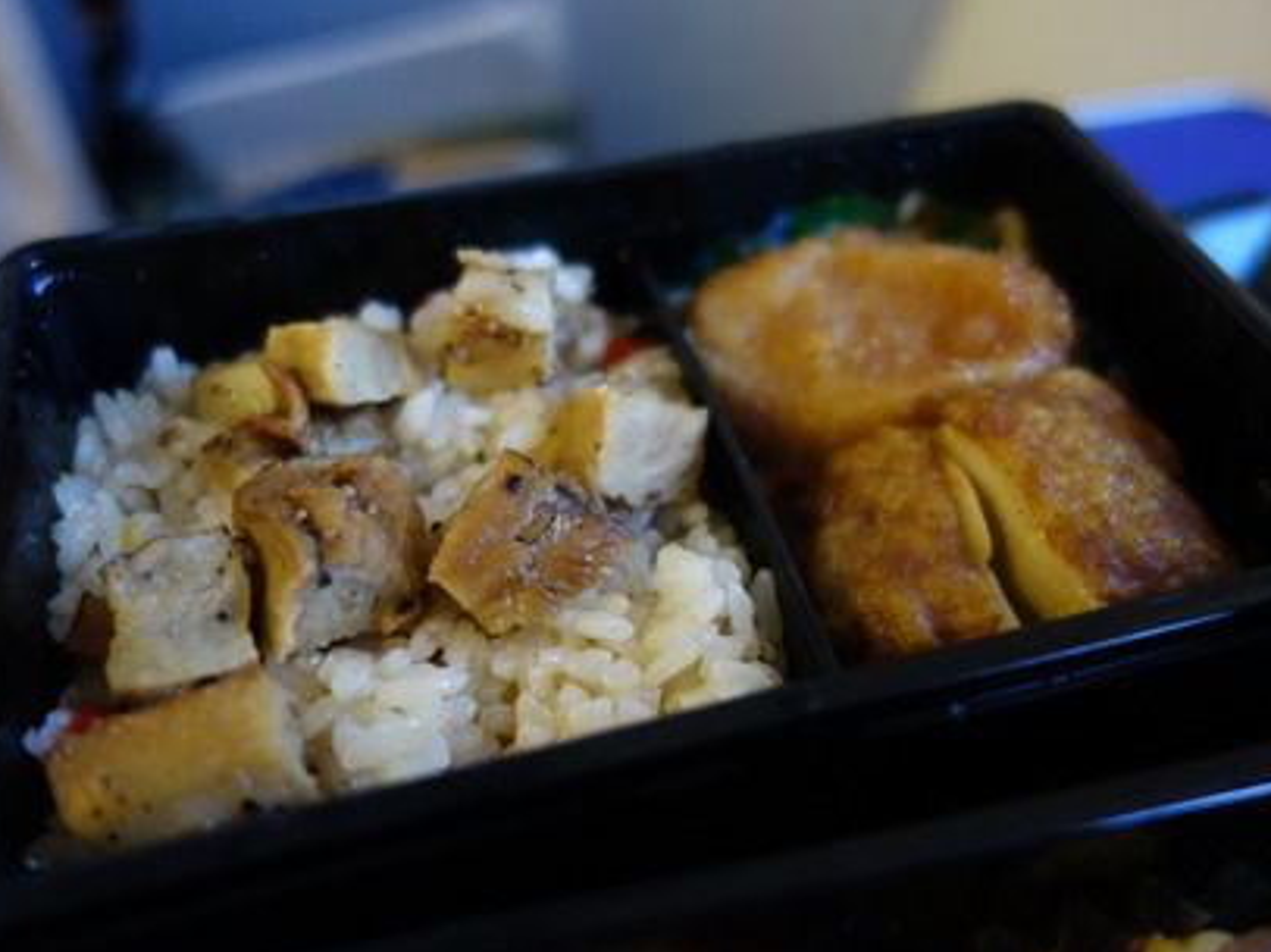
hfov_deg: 61.7
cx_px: 639
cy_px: 481
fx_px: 1064
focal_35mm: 29
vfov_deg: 48.2
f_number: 1.8
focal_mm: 10.4
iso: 640
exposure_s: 1/30
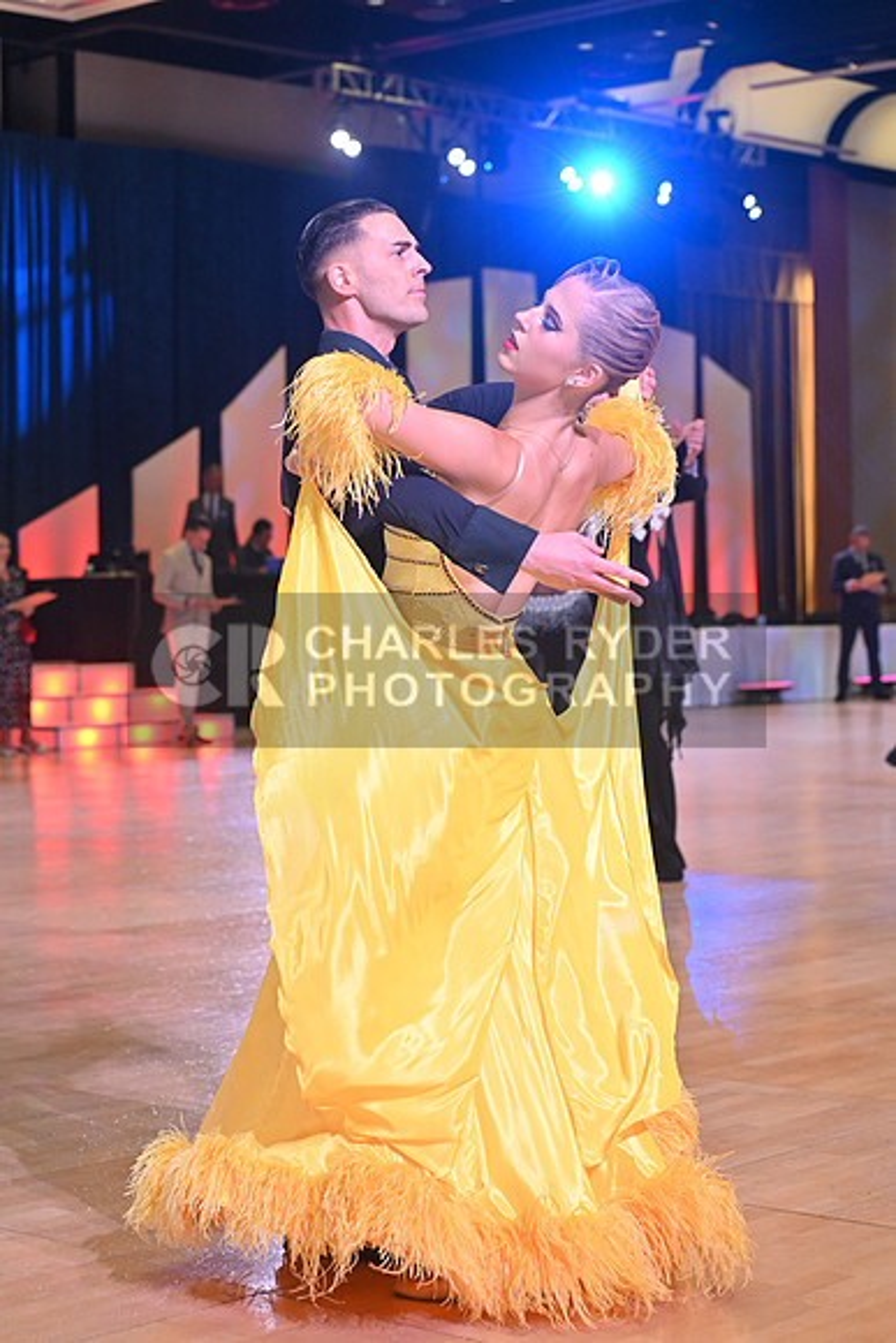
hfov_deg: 19.5
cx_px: 448
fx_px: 2612
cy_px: 672
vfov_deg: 28.8
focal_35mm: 70
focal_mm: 70
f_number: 5
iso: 3200
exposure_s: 1/400
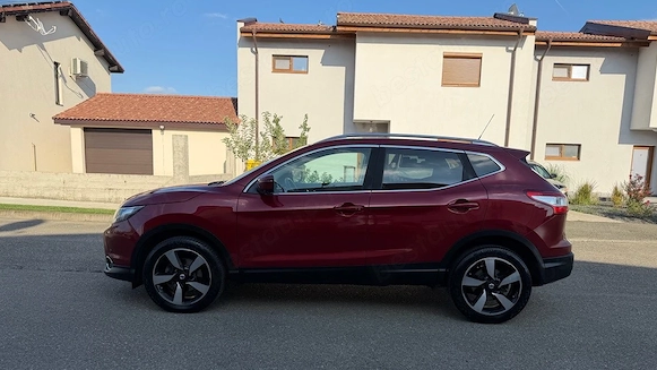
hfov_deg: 69.8
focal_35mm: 27
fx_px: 470
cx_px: 335
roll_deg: -1.8
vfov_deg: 42.5
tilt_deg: -7.8
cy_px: 235
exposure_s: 1/4405
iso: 80
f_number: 1.78
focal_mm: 6.76
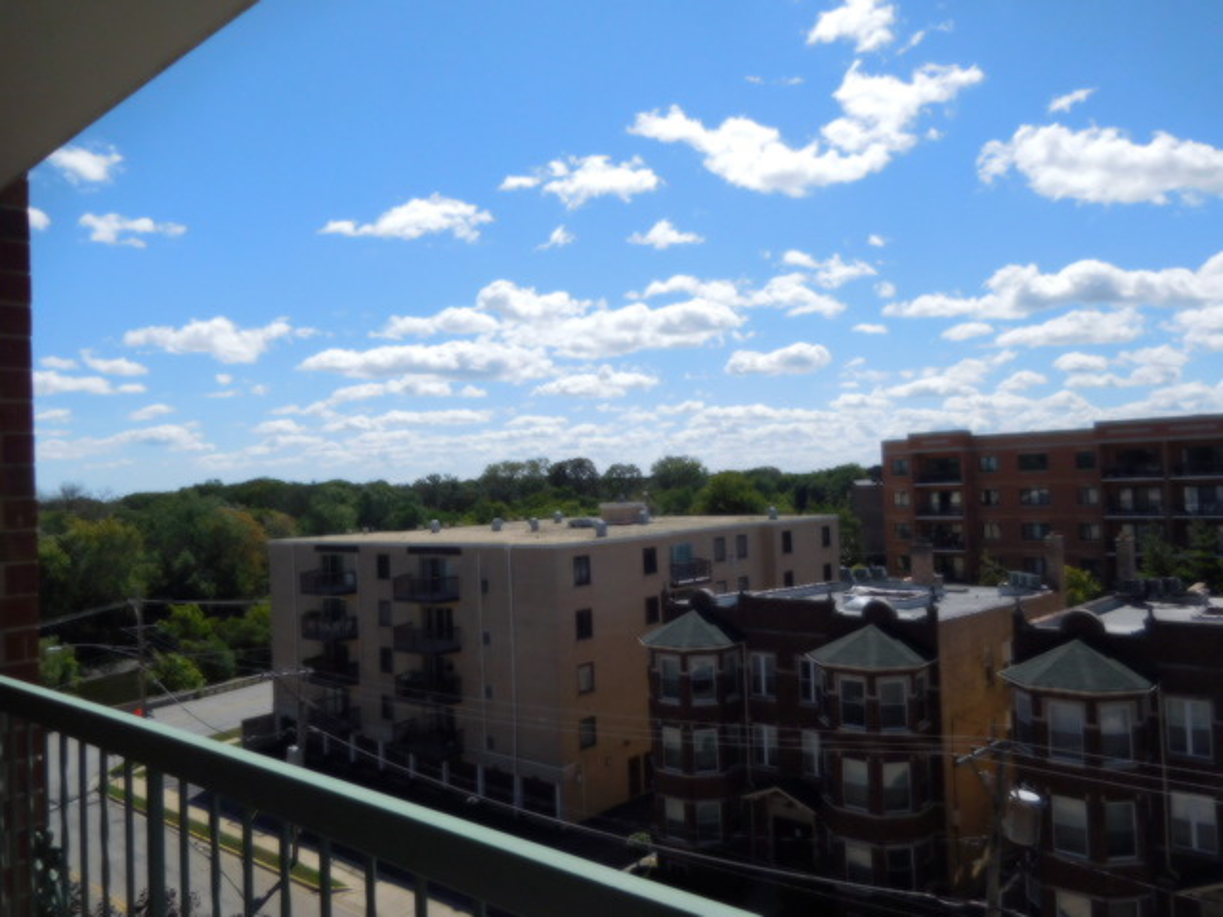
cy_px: 458
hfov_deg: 69.4
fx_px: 883
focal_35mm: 25
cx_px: 612
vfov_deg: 54.9
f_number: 6.6
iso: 125
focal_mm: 4.5
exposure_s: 1/640
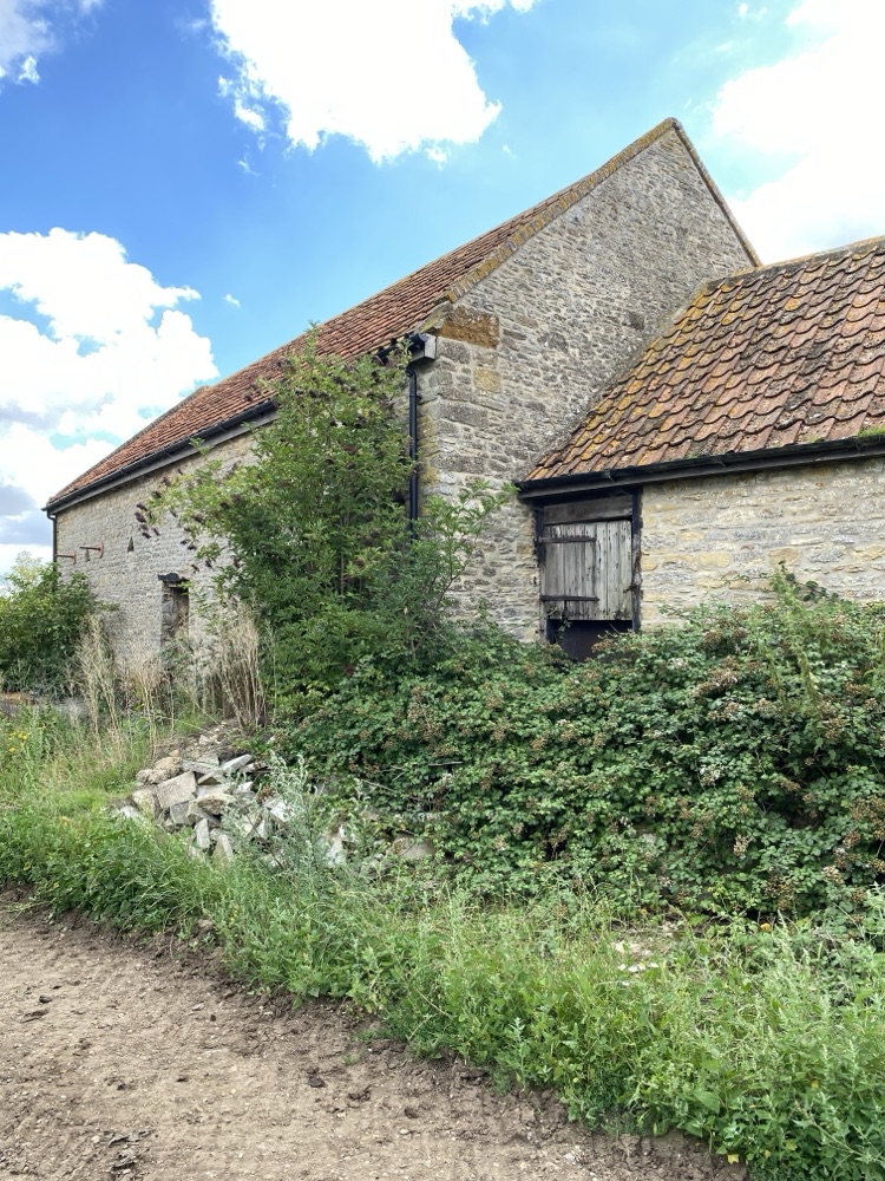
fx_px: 886
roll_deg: -1.0
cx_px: 442
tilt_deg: +3.0
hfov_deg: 53.1
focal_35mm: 26
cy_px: 590
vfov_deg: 67.3
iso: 32
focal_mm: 4.25
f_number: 1.8
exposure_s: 1/364
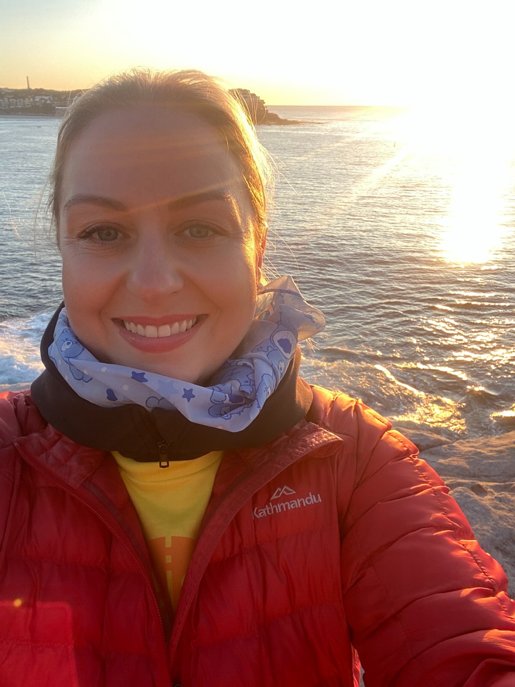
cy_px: 344
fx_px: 595
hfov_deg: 46.8
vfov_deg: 60.0
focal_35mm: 30
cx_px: 258
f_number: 2.2
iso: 50
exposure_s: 1/122
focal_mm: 2.71
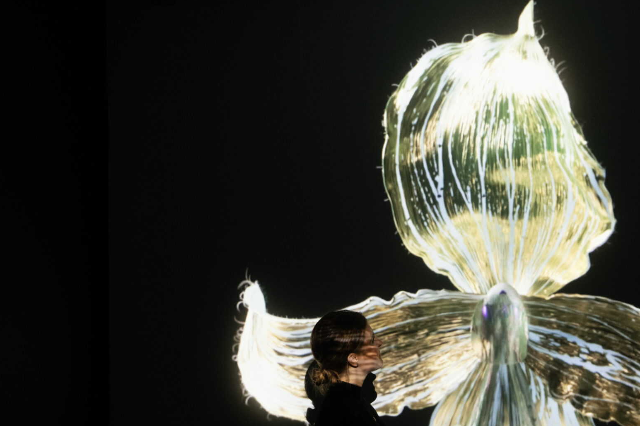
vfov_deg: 23.2
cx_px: 423
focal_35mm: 58
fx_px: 1031
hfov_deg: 34.2
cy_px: 307
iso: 1600
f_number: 4.8
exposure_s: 1/20
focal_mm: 35
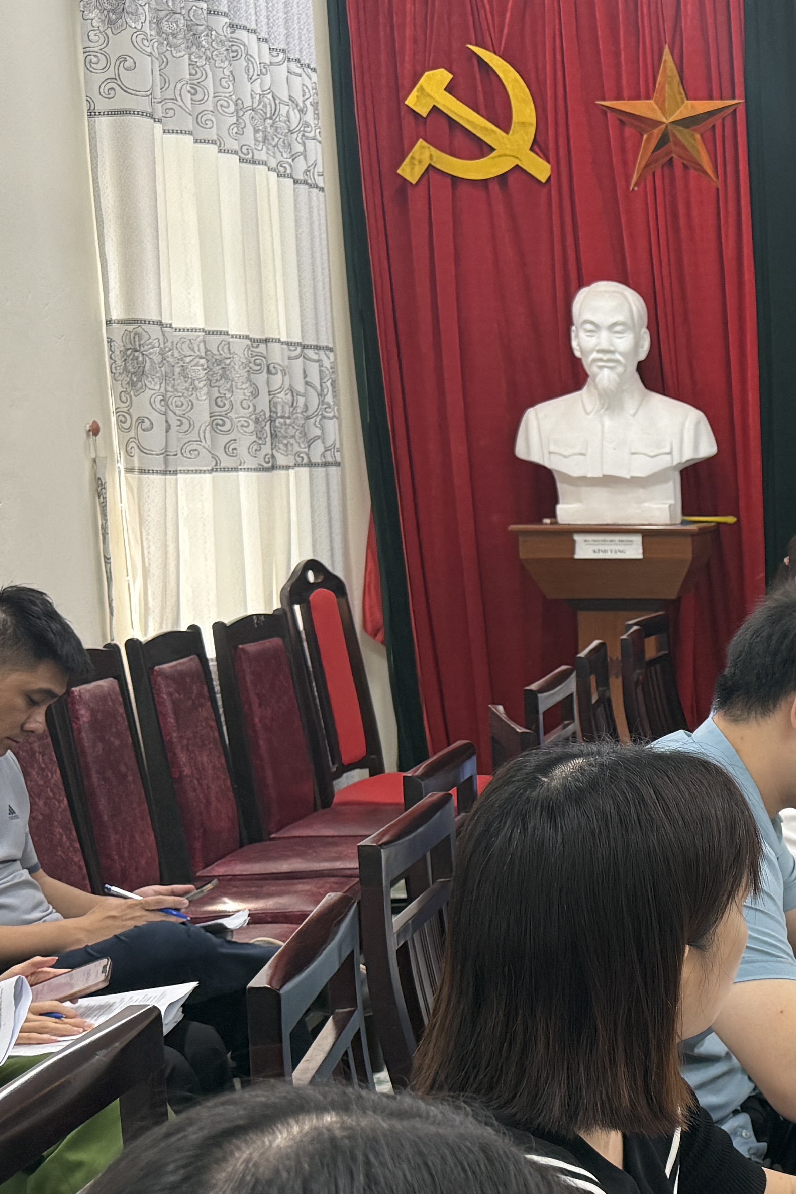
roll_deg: +0.8
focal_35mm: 60
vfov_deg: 33.3
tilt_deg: -6.8
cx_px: 1125
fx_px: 1990
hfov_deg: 20.1
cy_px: 734
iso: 200
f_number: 1.78
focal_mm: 6.76
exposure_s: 1/121
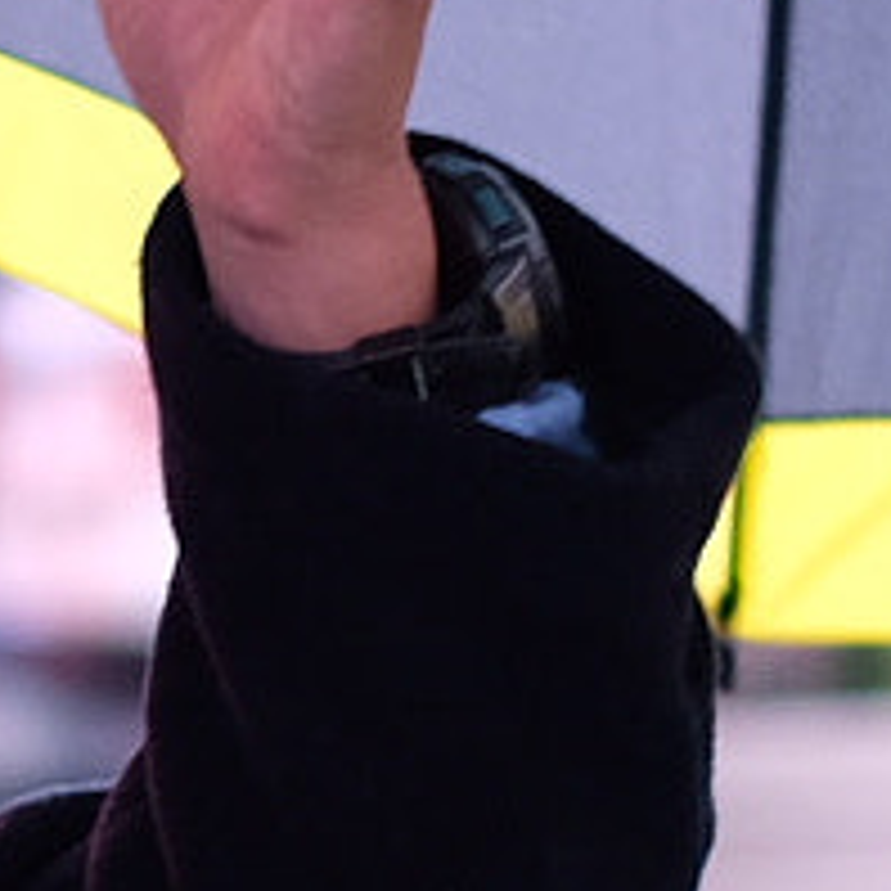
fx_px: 10600
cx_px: -810
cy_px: 569
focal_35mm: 364
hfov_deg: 4.7
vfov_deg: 4.8
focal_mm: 35
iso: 800
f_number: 1.8
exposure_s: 1/200
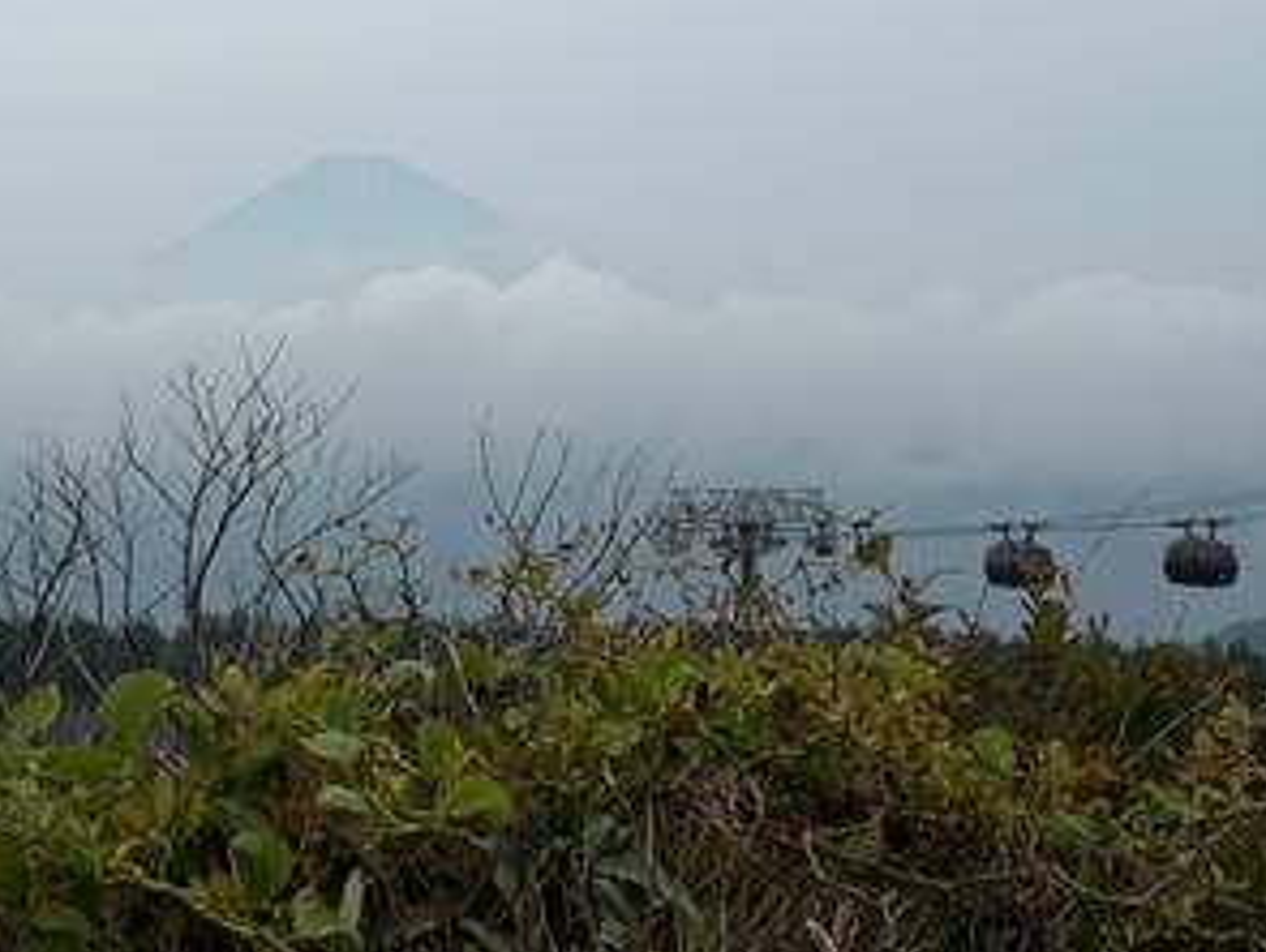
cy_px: 249
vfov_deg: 18.8
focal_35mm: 78
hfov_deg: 24.7
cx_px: 326
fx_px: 2856
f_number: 1.78
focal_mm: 6.76
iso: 64
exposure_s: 1/5208
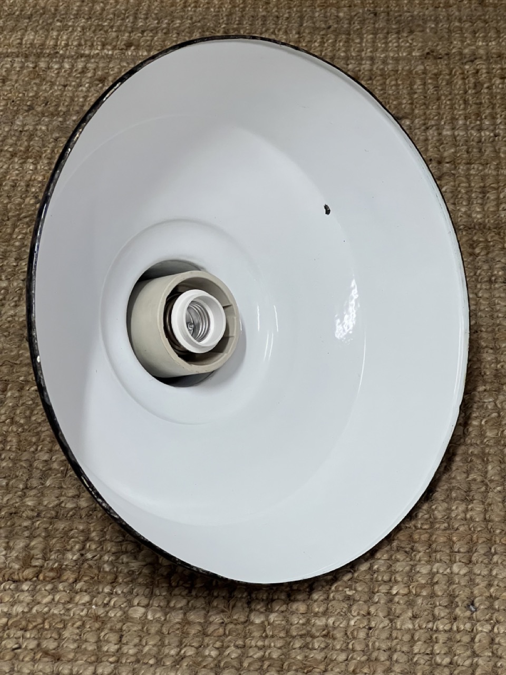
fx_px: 1501
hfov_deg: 19.1
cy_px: 338
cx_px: 253
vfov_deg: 25.3
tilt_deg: -37.1
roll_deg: +4.1
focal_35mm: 77
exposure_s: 1/50
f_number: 2.8
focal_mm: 9
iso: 320
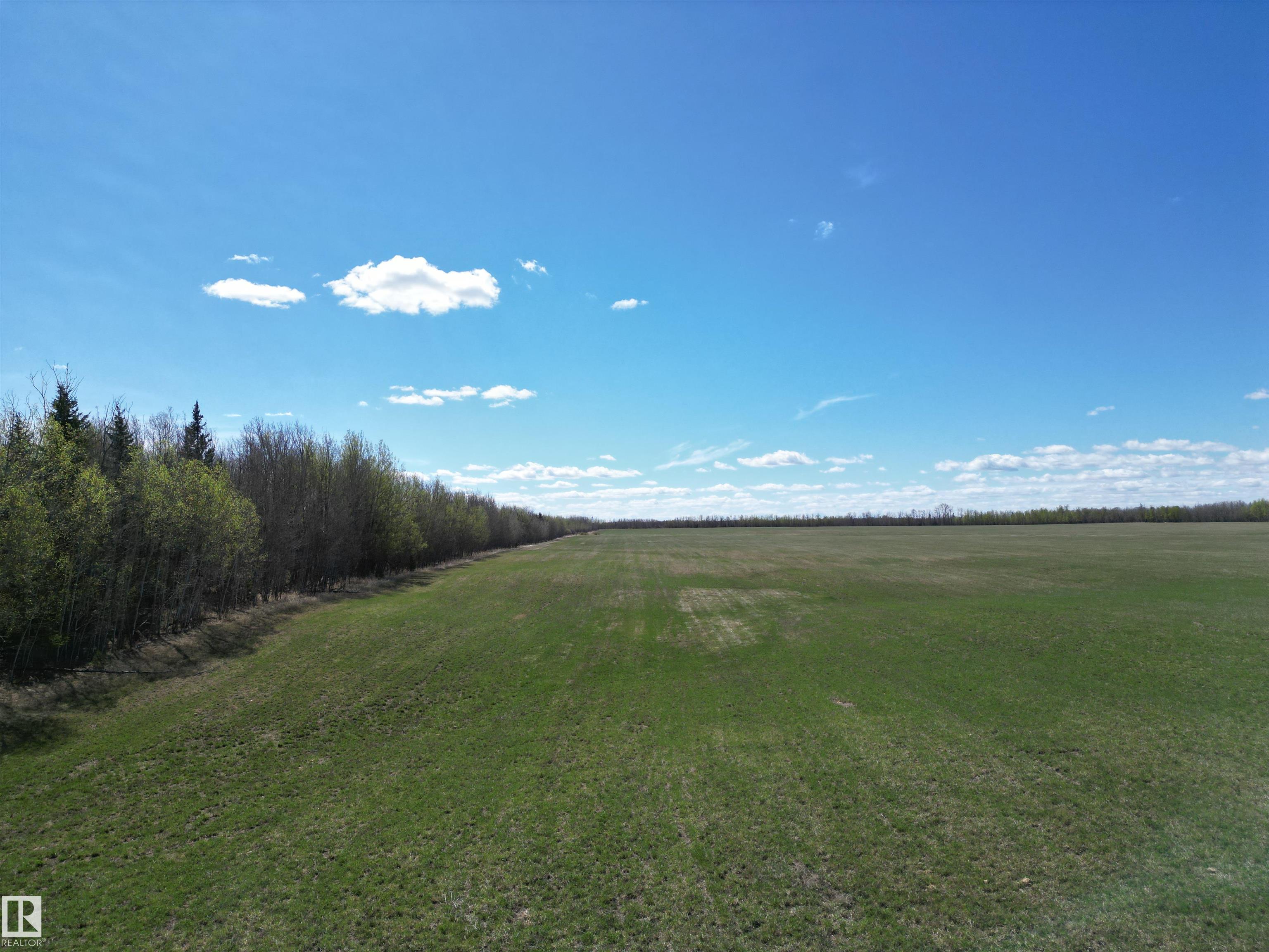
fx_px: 880
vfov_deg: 56.8
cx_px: 634
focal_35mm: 24
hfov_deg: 71.6
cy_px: 476
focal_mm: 6.72
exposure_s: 1/3200
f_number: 1.7
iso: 110
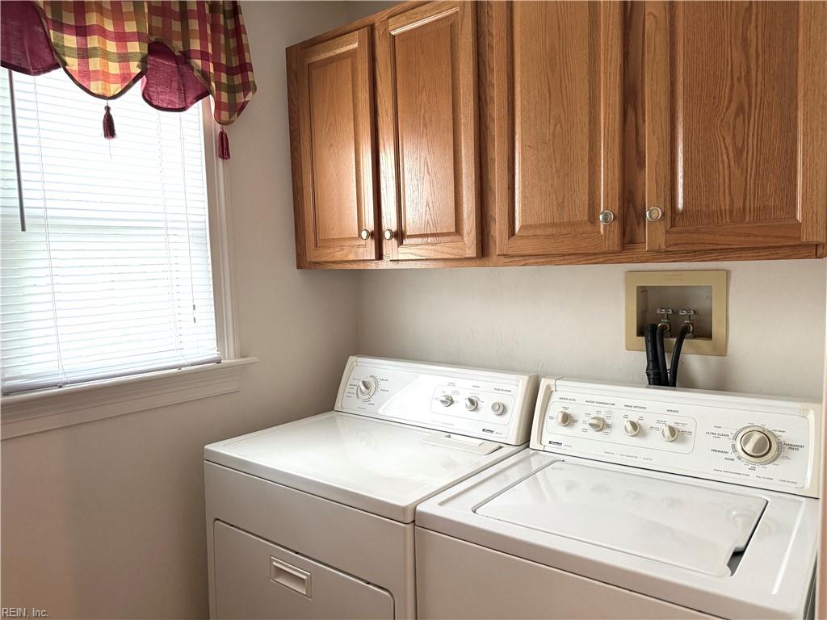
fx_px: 573
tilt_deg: -4.8
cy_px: 310
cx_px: 414
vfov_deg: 56.8
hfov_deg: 71.6
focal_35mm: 24
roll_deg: +1.7
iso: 250
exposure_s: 1/60
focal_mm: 6.76
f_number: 1.78
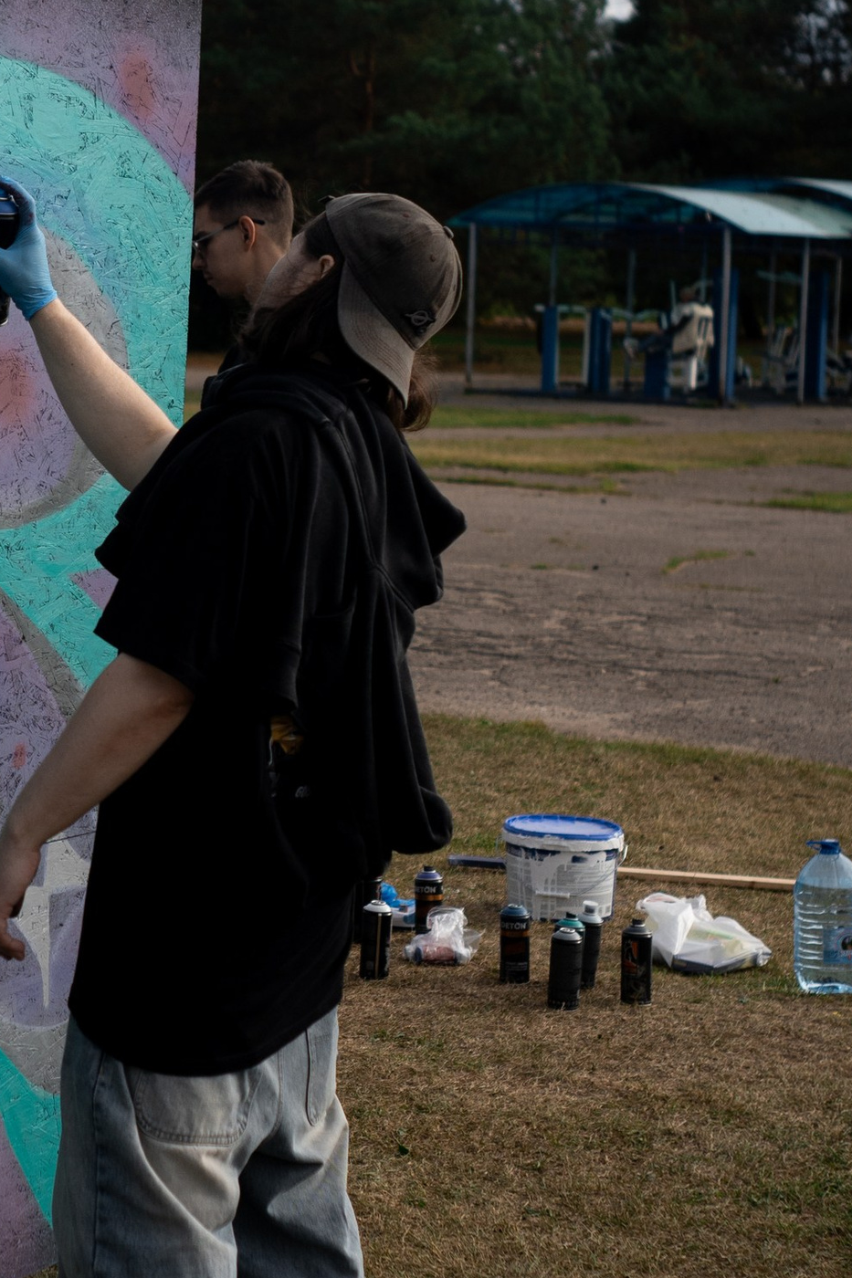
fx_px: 3409
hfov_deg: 14.1
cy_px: 436
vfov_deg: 21.2
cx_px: 47
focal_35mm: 96
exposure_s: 1/3200
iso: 100
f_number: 2.5
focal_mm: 35
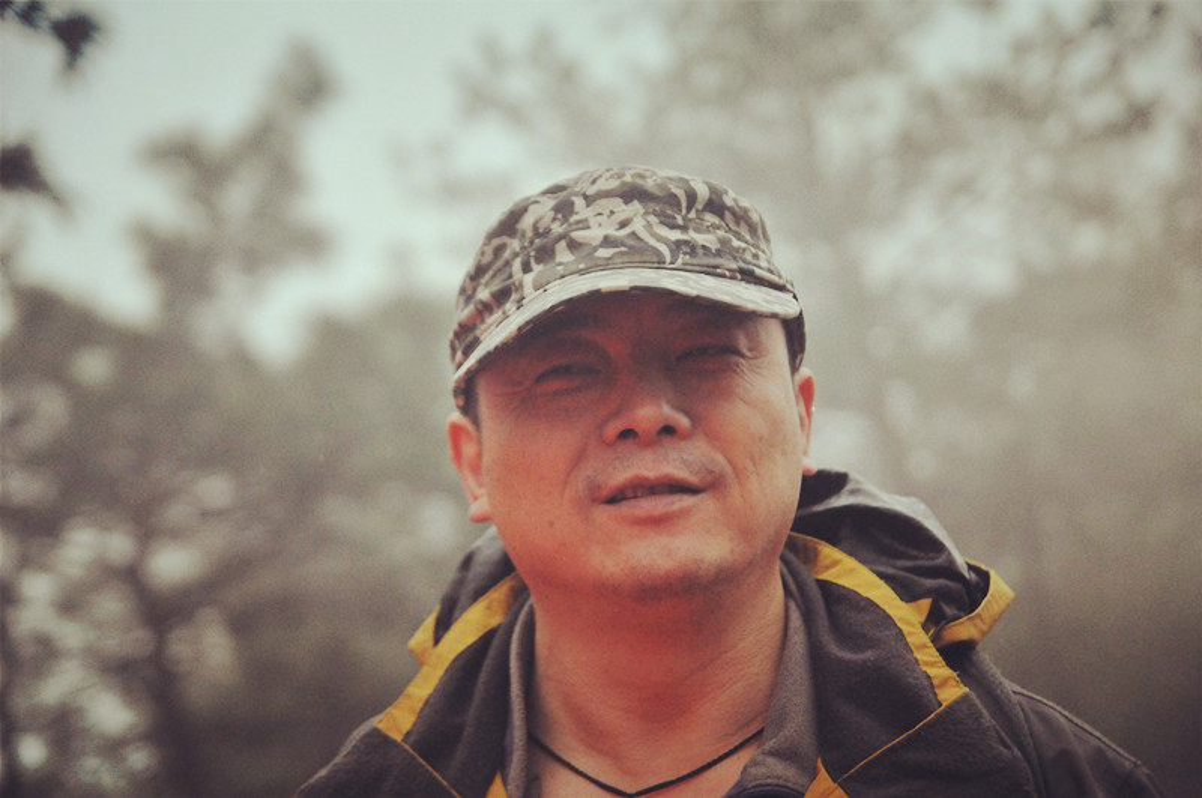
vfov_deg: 18.1
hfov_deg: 27.0
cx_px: 601
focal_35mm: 75
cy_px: 399
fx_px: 2501
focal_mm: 50
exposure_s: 1/2500
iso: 1250
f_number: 2.8
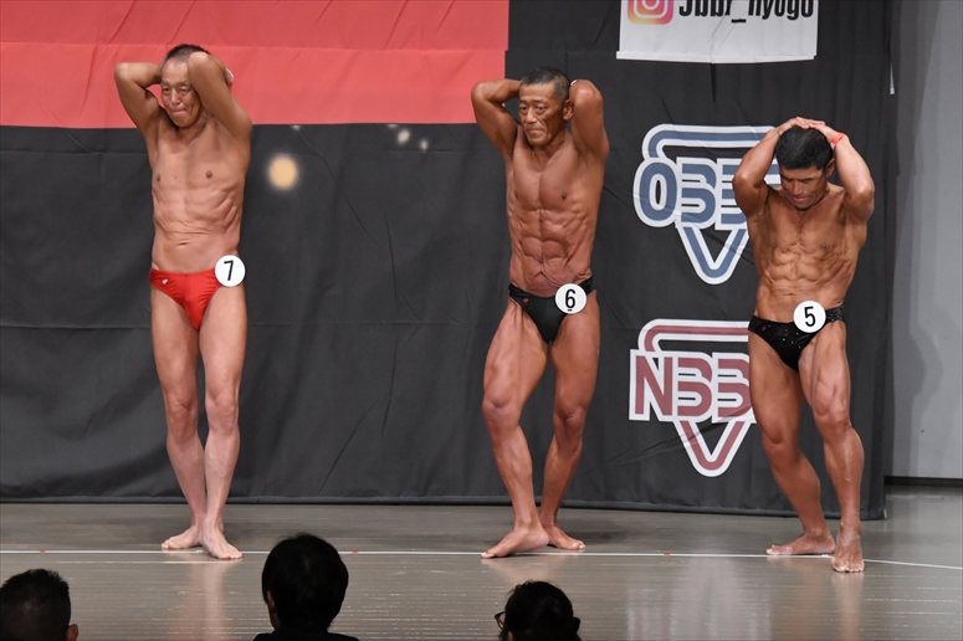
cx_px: 482
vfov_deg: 6.3
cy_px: 320
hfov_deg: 9.5
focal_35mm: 217
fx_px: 5802
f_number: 5.6
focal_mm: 145
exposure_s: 1/400
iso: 5000
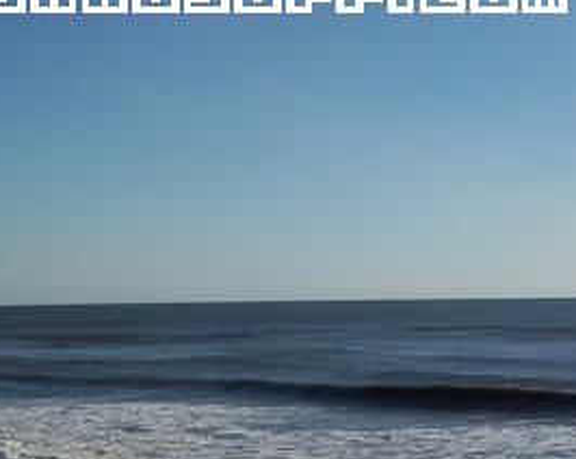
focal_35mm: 79
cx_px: 509
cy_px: 406
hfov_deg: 23.6
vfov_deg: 19.1
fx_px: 1345
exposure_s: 1/408
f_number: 8
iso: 100
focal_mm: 6
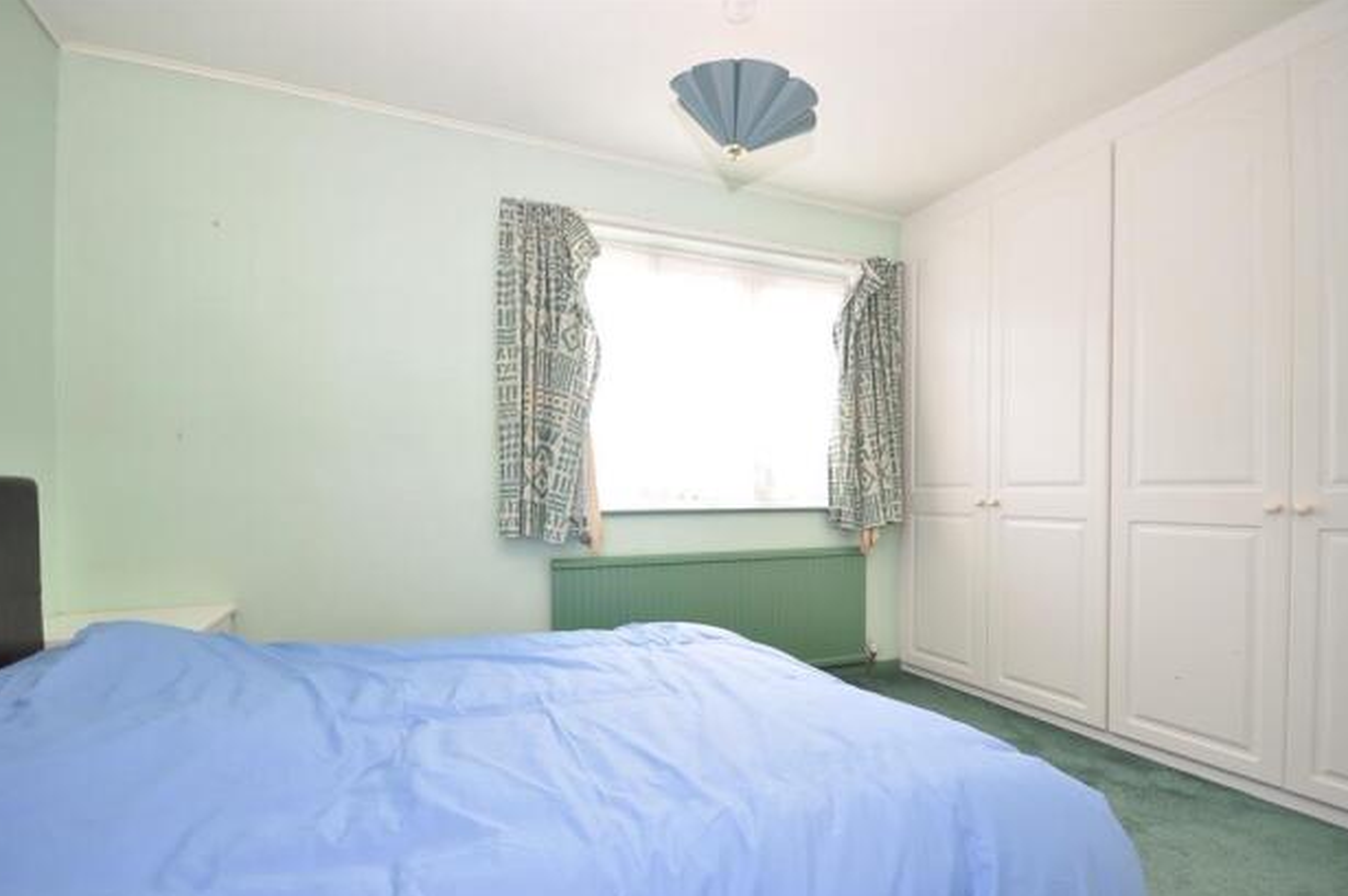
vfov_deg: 73.6
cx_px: 649
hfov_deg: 96.7
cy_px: 473
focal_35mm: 16
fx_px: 599
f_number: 4
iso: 200
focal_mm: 10
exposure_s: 1/15
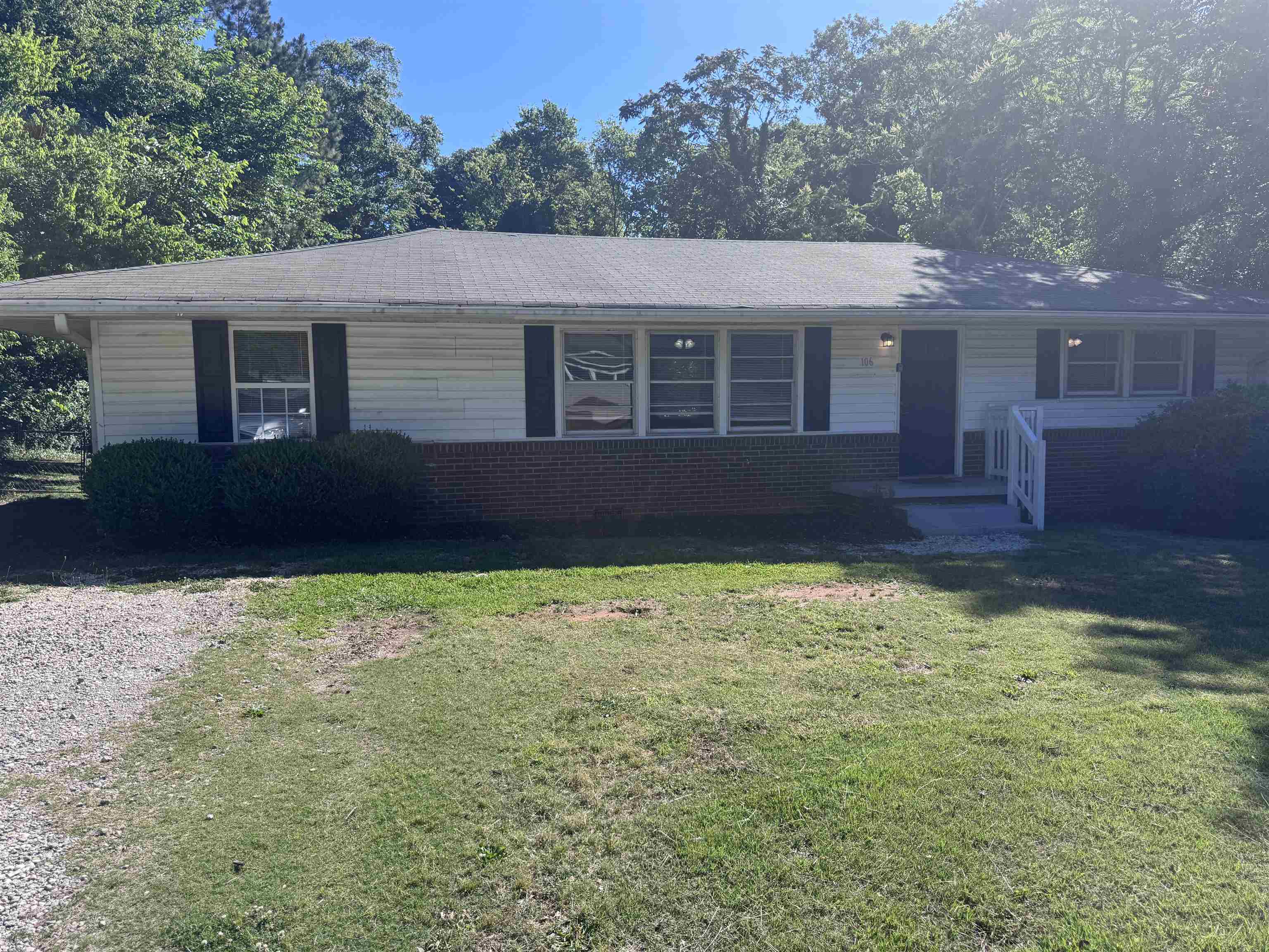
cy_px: 476
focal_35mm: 24
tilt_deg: -5.5
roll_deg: +0.6
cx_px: 634
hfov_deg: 71.6
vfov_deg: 56.8
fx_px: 880
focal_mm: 6.76
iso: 80
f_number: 1.78
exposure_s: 1/2710
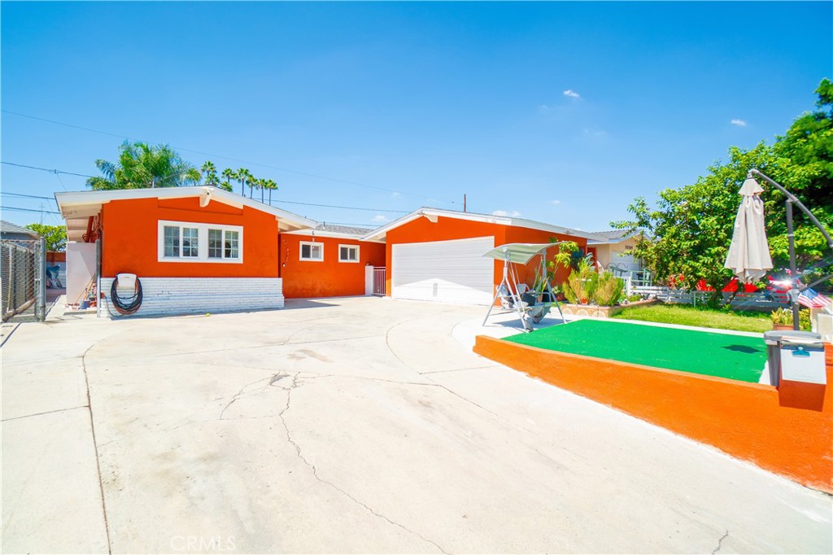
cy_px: 278
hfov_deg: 100.4
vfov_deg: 77.3
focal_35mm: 15
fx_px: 347
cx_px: 416
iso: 100
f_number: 7.1
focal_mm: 10
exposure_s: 1/320
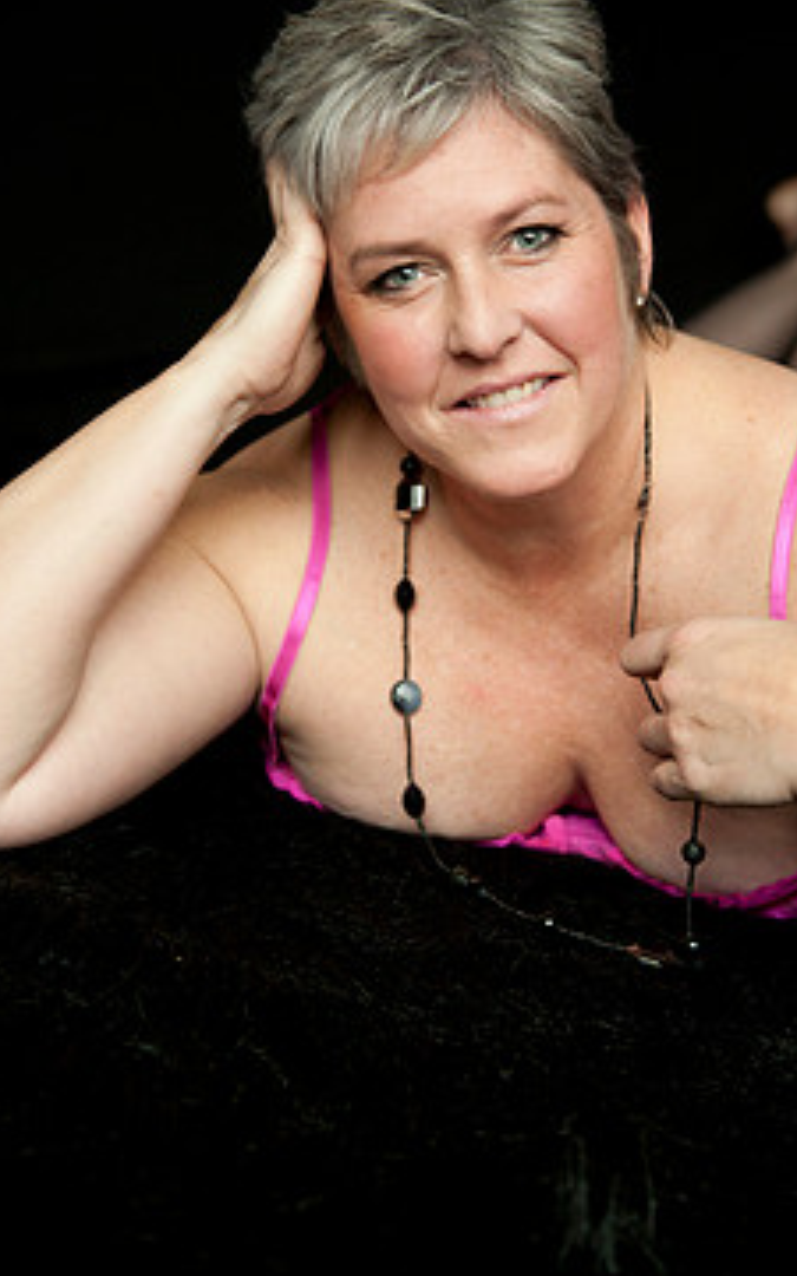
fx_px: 1946
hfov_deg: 23.1
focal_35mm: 56
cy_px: 482
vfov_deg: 36.1
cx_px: 484
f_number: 4
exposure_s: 1/60
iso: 1000
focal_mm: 44
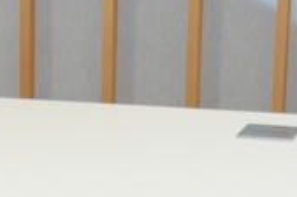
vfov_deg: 5.9
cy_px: 422
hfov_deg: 8.9
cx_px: -107
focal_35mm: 227
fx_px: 1869
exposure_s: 1/60
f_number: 4.8
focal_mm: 32
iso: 640
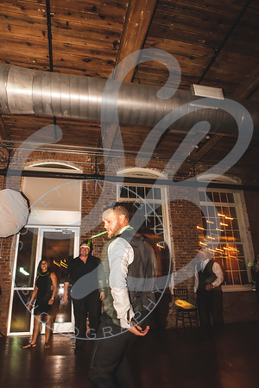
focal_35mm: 24
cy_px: 194
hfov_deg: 53.1
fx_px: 259
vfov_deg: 73.7
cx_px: 130
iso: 1000
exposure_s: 1/6
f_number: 11
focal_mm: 24
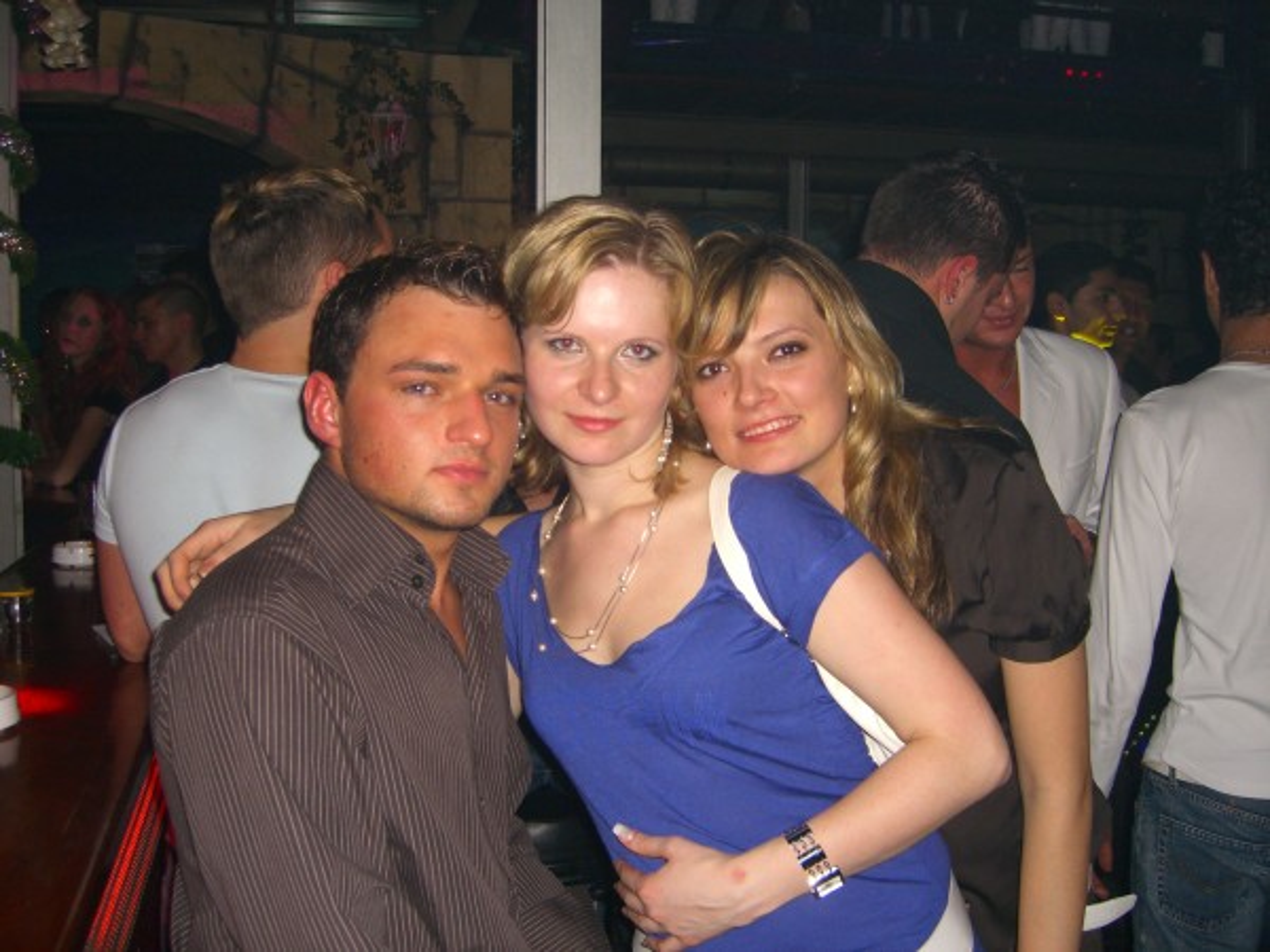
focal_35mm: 38
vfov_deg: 37.7
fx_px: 1394
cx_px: 635
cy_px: 476
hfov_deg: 49.0
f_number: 2.8
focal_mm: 7.9
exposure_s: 1/60
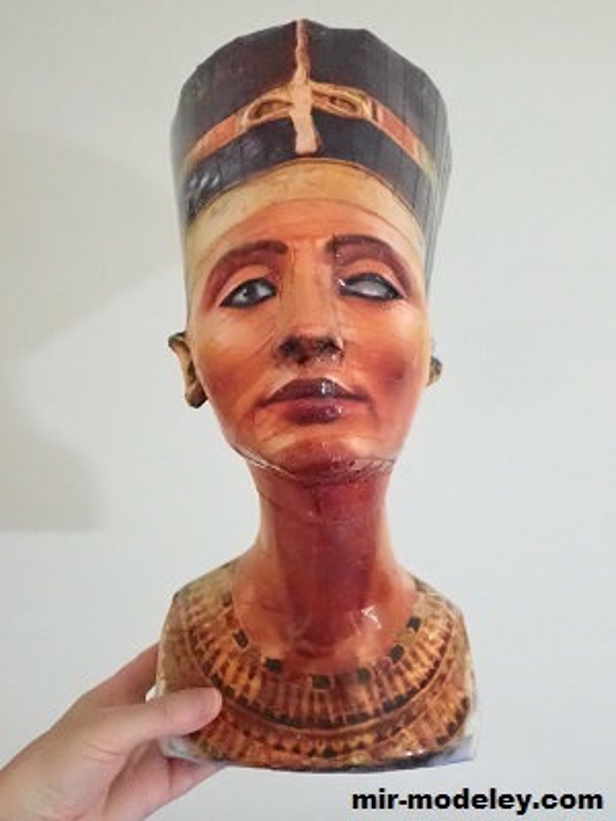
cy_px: 410
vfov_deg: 60.0
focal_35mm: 30
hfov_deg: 46.8
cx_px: 308
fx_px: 712
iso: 6400
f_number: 2.3
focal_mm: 5.5
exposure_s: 1/25
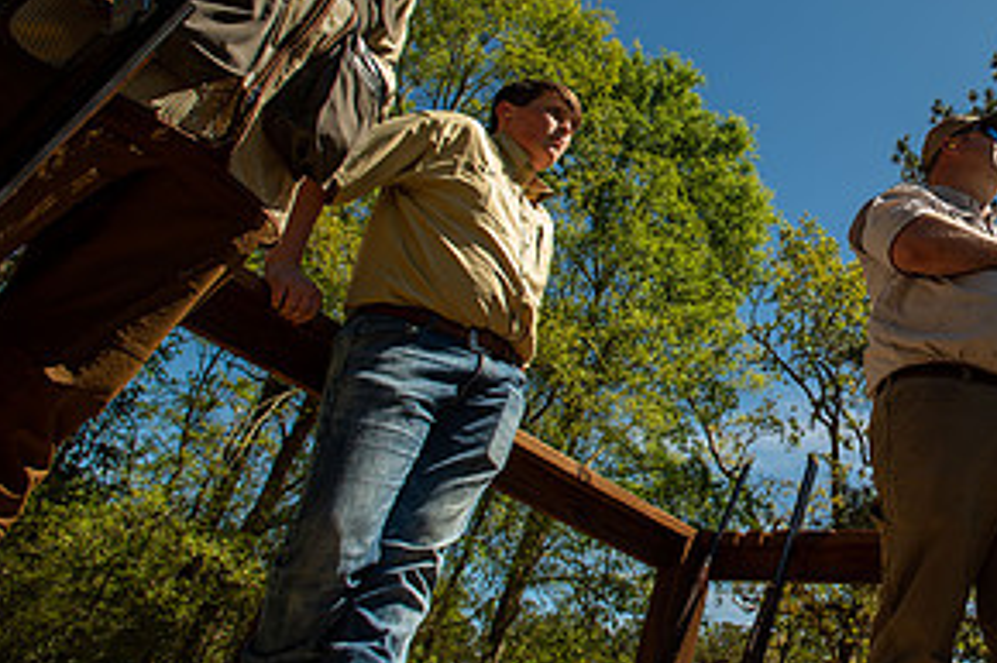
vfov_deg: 38.5
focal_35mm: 34
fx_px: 941
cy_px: 240
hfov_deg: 48.7
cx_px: 932
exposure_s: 1/250
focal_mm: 17
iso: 80
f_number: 6.3
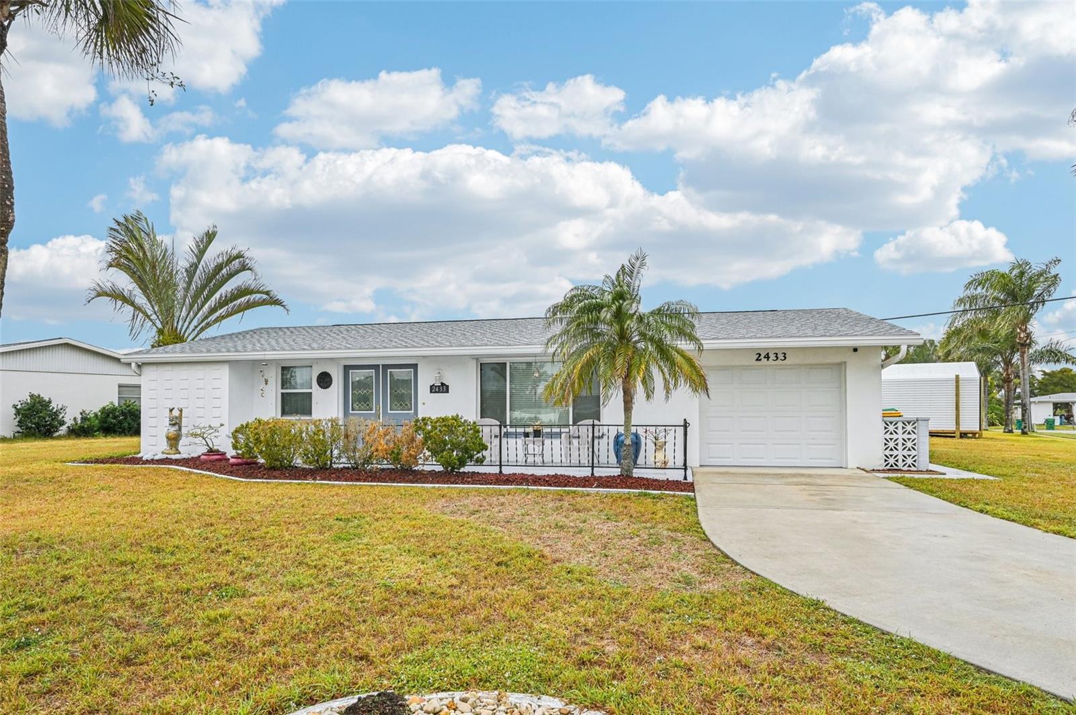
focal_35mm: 20
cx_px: 538
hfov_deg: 84.0
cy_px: 358
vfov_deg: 61.8
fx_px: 597
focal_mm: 20
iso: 400
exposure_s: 1/1600
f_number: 8
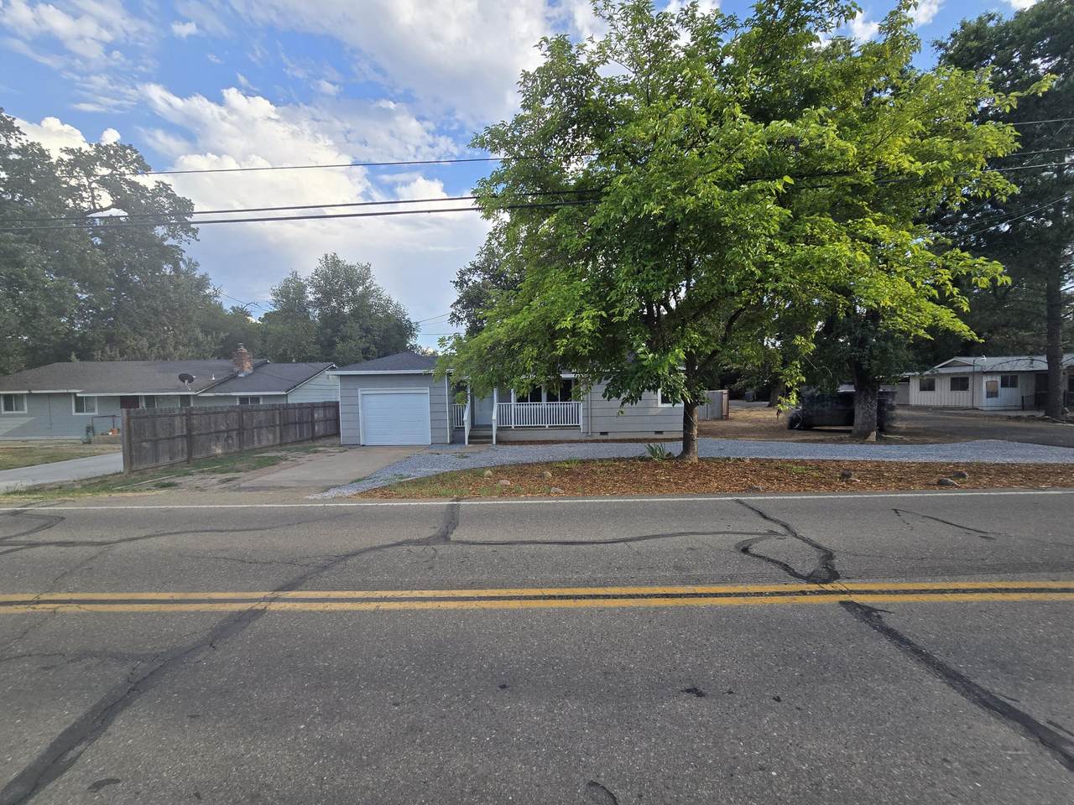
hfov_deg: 106.2
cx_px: 537
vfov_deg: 89.9
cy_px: 402
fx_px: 403
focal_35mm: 13
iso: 50
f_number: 2.2
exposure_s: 1/1081
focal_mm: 2.2
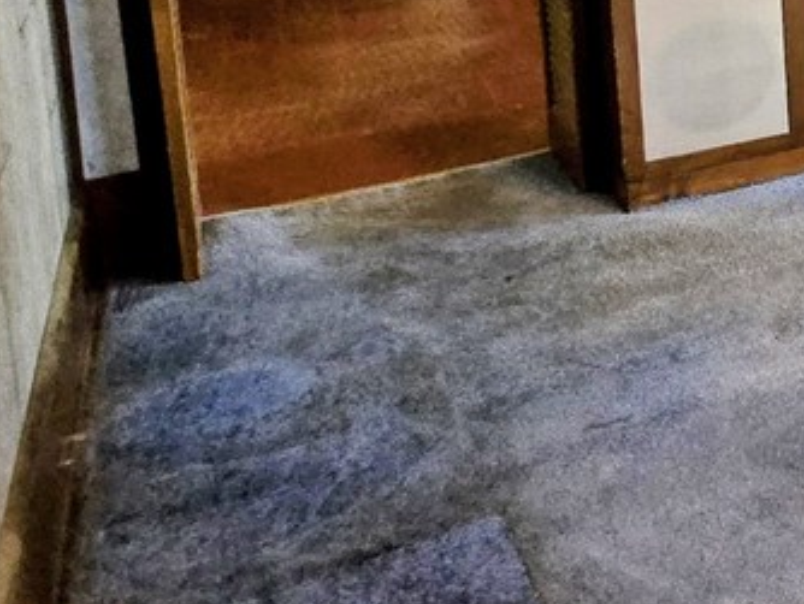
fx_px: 1302
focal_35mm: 56
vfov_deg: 23.2
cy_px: -180
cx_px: 1432
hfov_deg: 22.0
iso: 640
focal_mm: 2.2
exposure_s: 1/60
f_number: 2.2
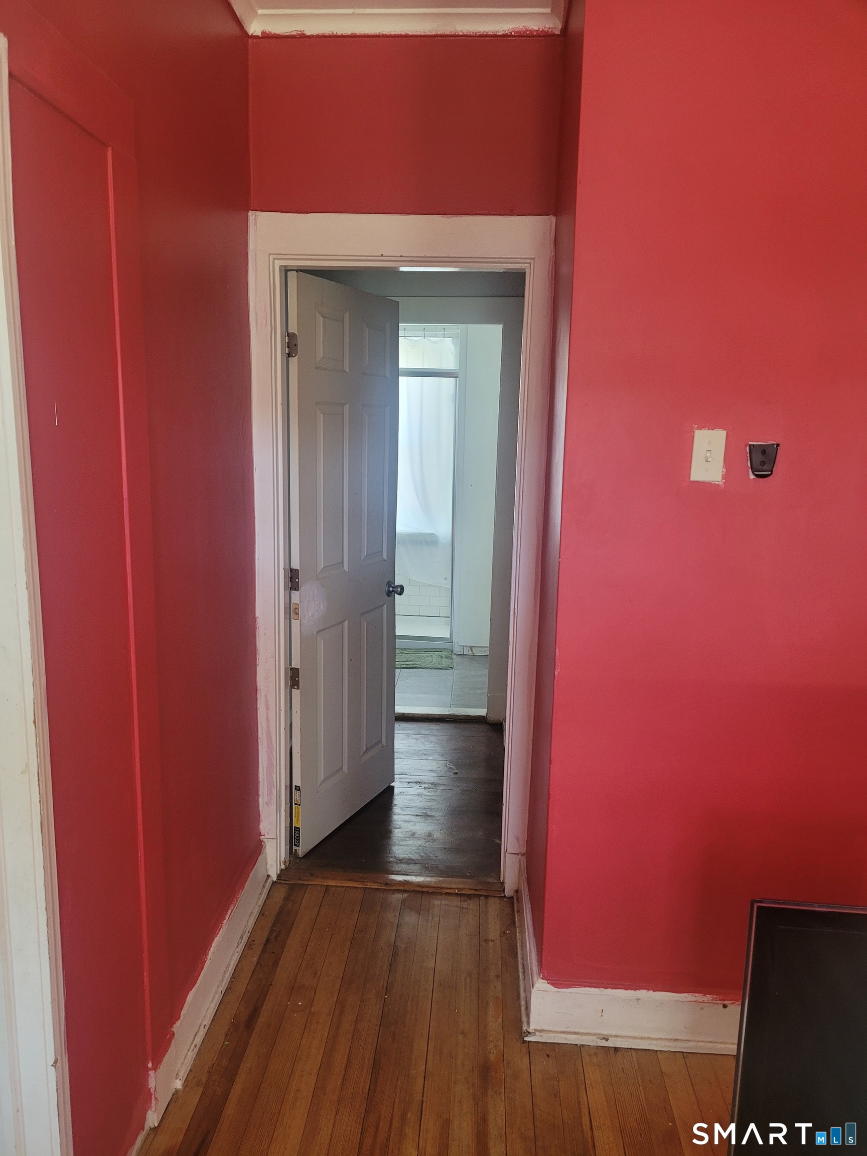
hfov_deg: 53.1
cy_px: 578
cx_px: 434
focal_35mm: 26
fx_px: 868
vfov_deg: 67.3
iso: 160
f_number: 1.8
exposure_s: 1/60
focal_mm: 5.4
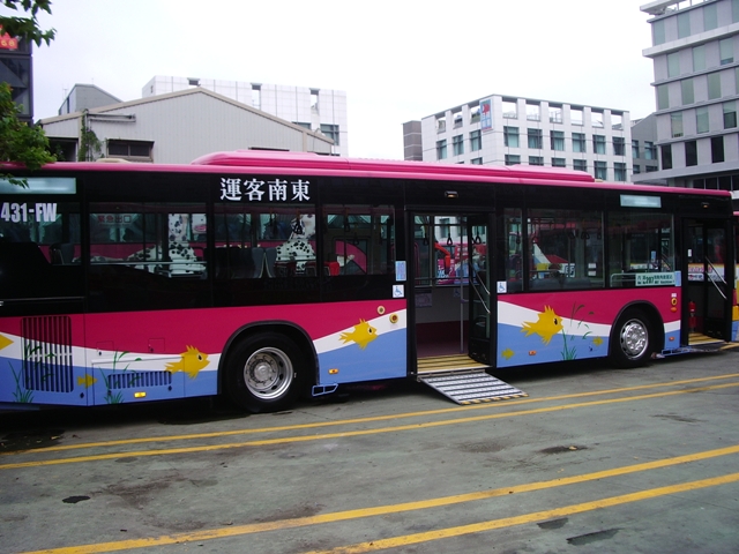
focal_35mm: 35
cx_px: 370
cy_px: 277
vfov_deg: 40.7
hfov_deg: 52.6
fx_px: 747
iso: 50
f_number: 4.3
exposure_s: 1/250
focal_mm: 5.8
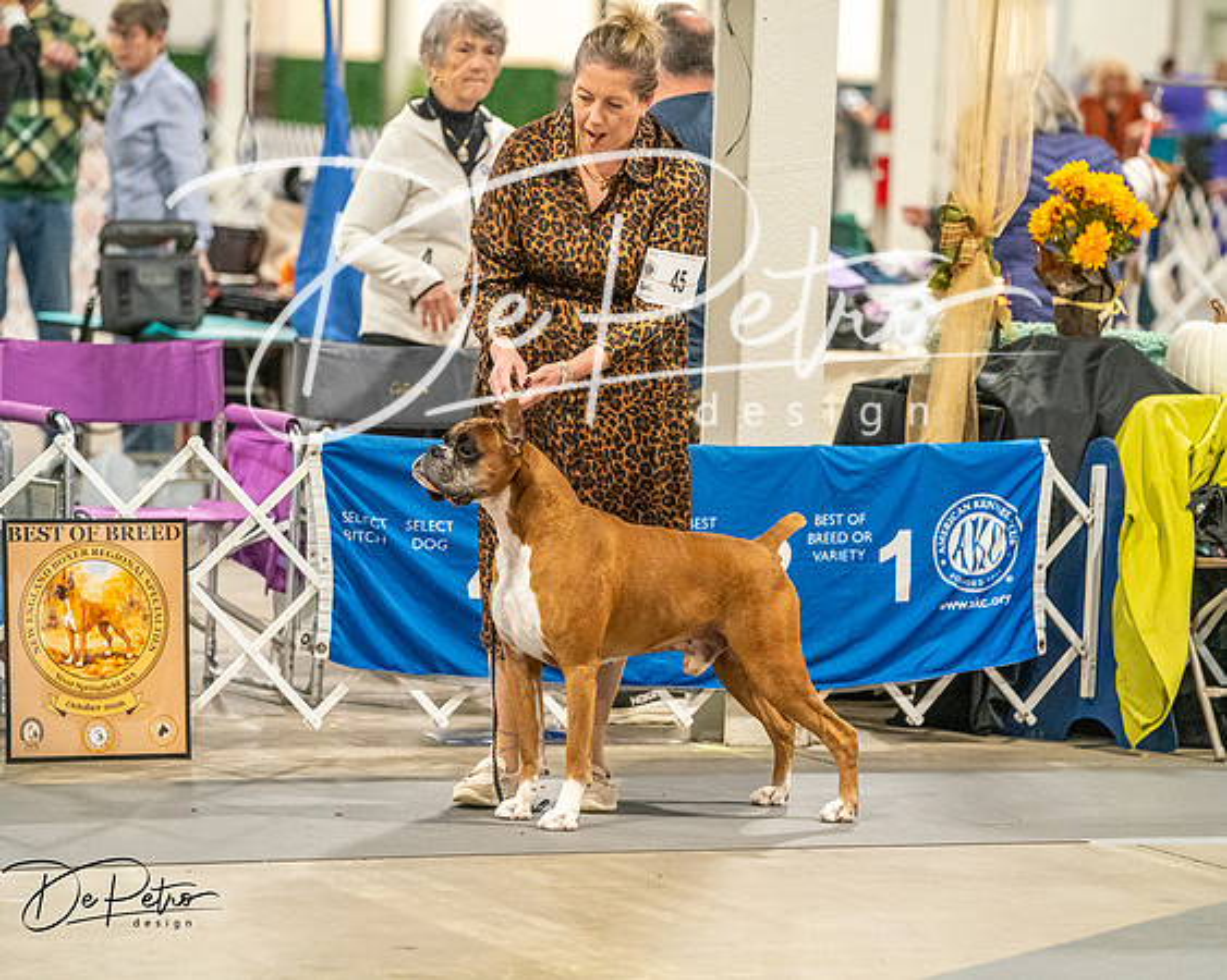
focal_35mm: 181
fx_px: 6582
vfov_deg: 8.5
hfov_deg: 10.7
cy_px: 490
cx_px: 614
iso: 6400
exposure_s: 1/250
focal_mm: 161
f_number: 3.5
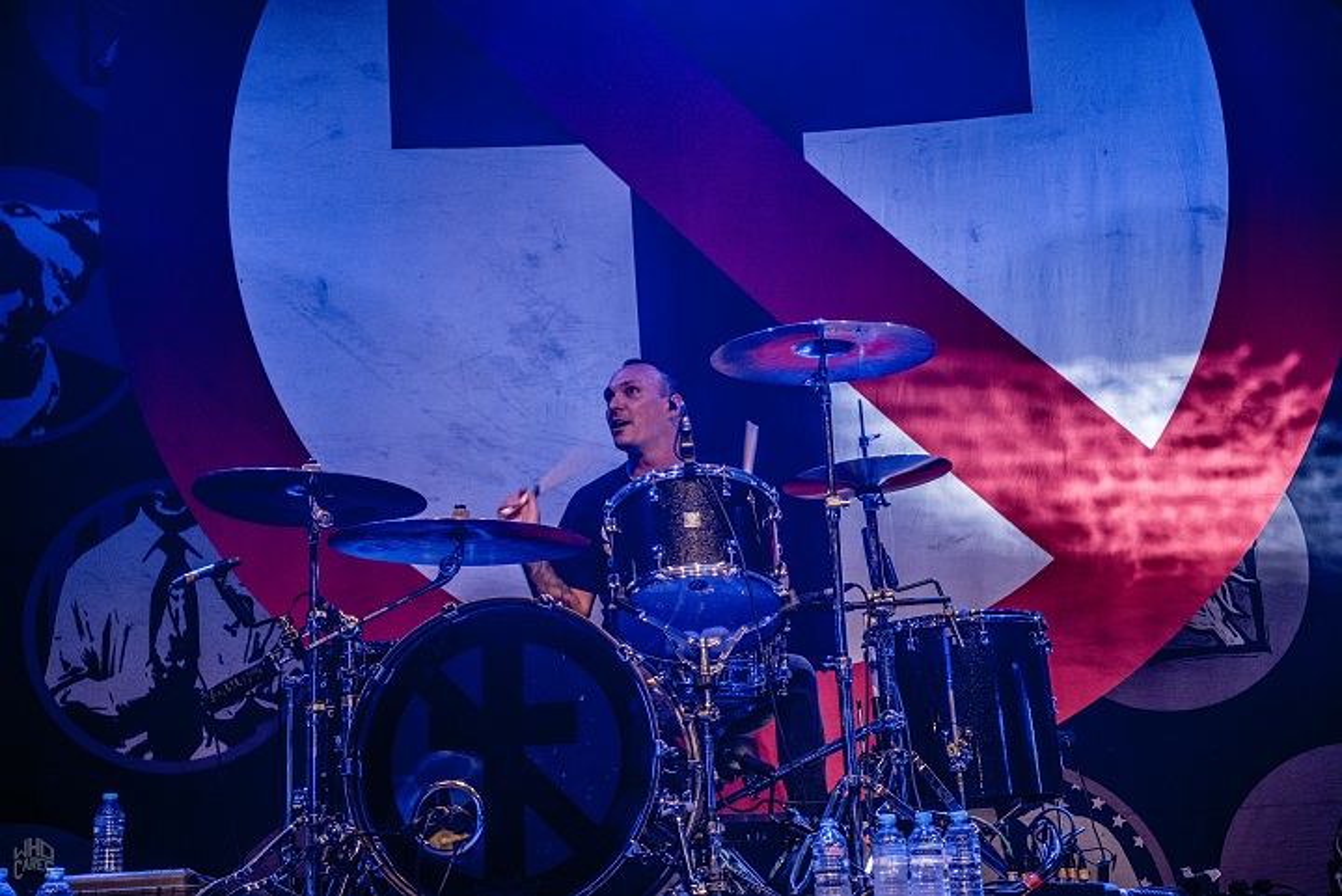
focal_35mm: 65
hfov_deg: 30.9
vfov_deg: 21.0
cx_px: 671
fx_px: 2424
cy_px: 448
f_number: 2.8
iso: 1250
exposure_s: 1/100
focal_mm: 65
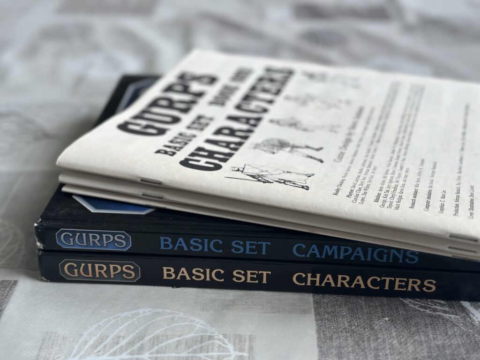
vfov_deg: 30.3
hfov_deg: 39.7
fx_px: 666
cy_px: 180
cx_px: 240
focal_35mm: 48
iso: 80
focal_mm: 6.86
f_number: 1.78
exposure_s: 1/227
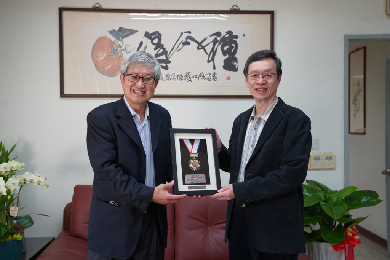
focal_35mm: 38
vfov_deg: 35.1
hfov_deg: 50.7
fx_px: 412
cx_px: 195
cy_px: 130
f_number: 4
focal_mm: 38
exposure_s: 1/160
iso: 800
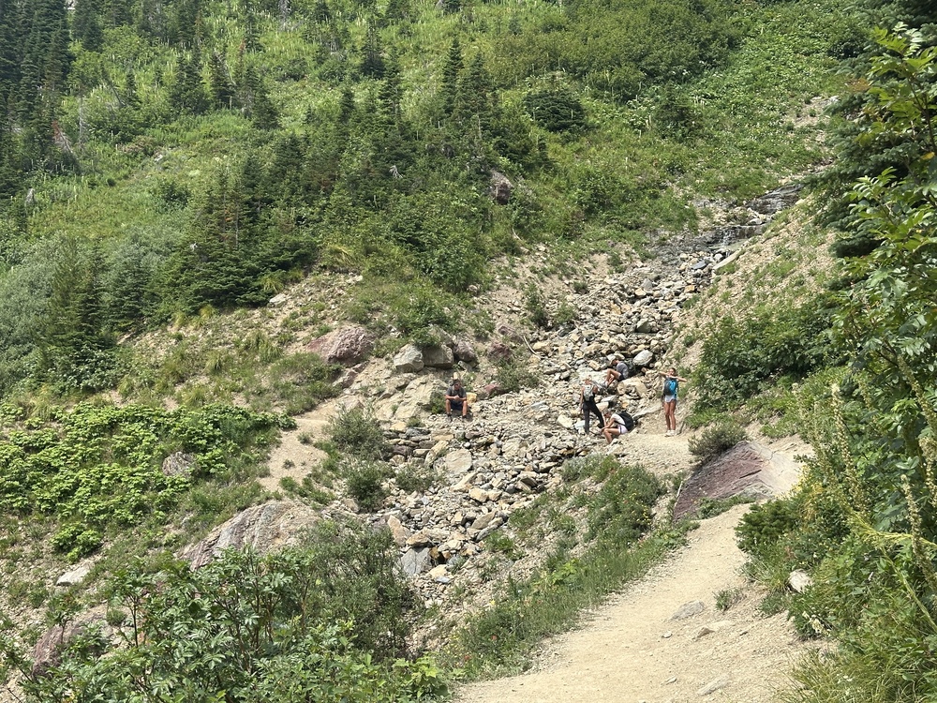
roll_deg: -5.2
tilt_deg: +3.9
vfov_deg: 30.3
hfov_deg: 39.7
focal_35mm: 48
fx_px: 1299
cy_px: 352
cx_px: 468
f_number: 1.78
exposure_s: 1/3058
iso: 64
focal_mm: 6.86
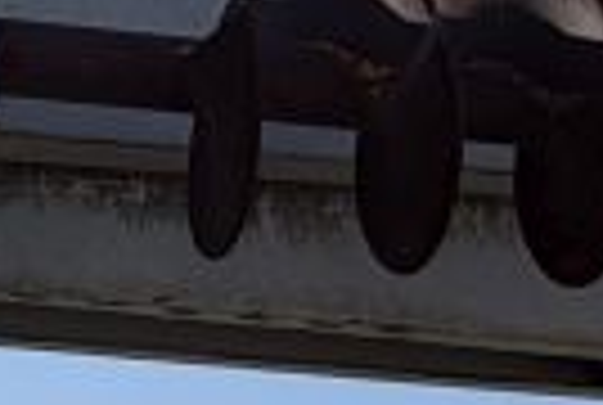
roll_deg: +2.9
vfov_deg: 12.1
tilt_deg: +30.2
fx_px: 1863
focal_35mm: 111
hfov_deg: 17.3
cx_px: -171
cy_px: -81
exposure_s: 1/1399
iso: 20
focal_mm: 2.22
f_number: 2.2
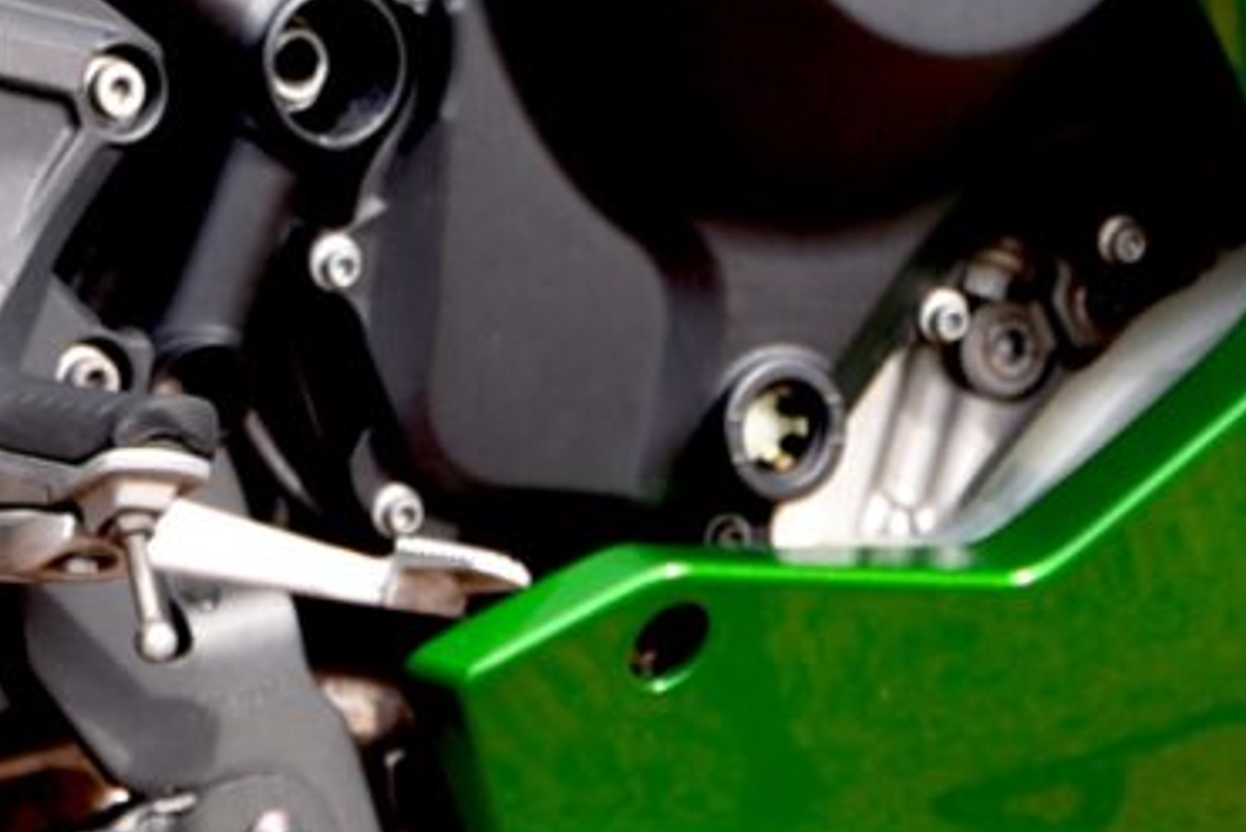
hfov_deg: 4.9
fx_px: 14368
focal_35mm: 415
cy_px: -770
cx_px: -249
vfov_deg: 3.3
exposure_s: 1/80
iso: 100
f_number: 4.5
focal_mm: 60
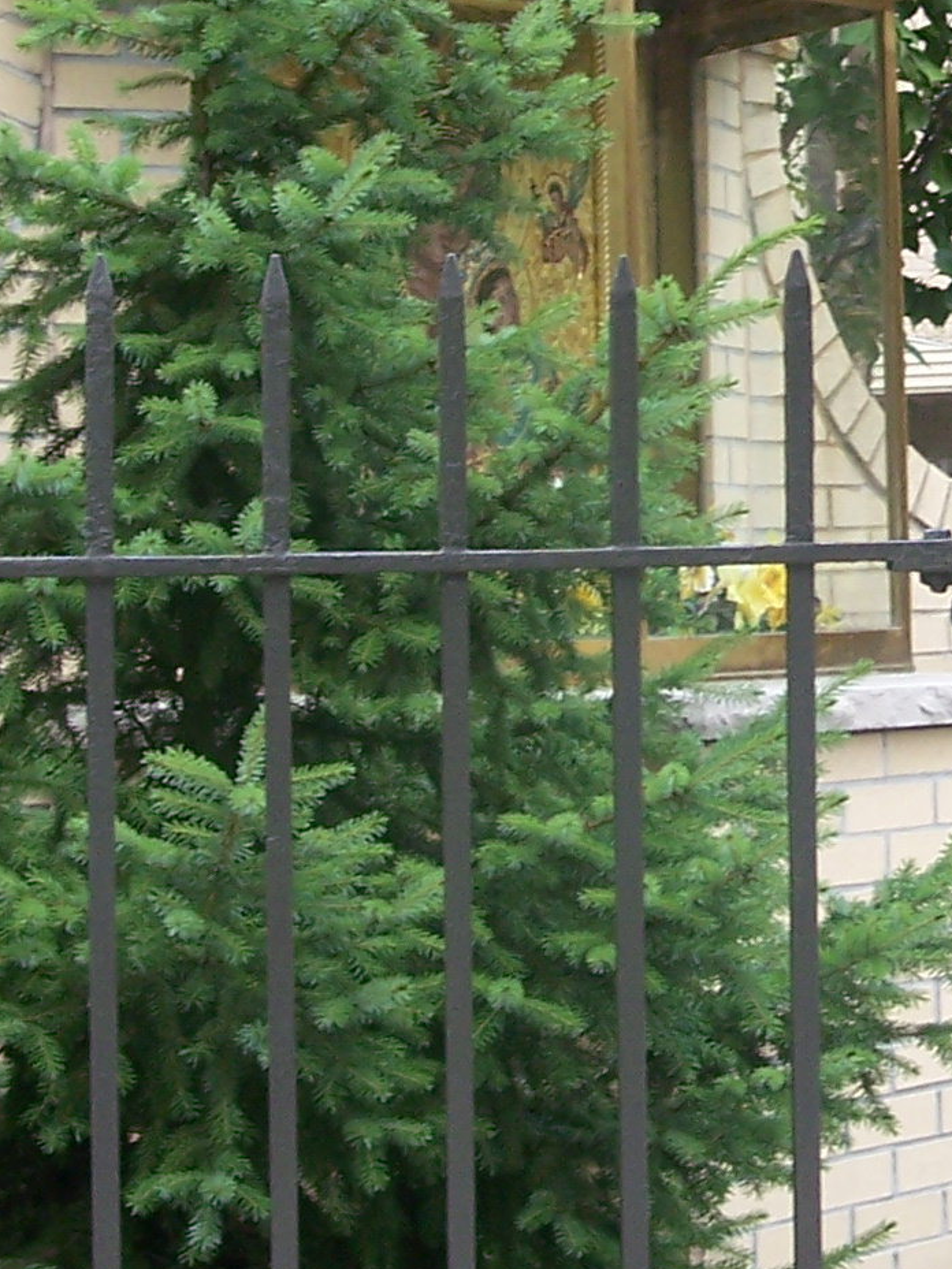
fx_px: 4400
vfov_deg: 16.3
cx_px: 829
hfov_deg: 12.3
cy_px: 340
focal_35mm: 120
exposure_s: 1/125
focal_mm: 8
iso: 100
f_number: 3.4
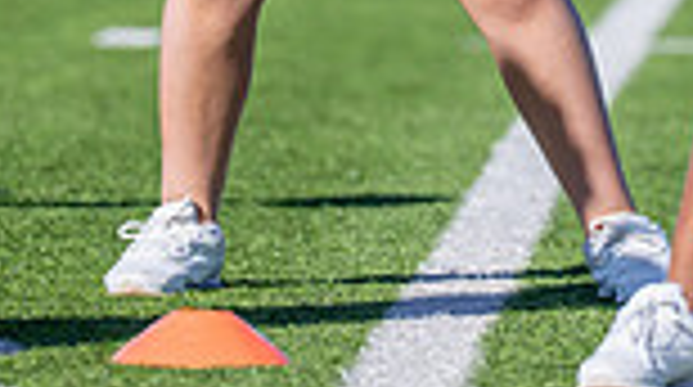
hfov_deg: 3.4
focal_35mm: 640
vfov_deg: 1.9
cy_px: -435
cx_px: 518
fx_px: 11740
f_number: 2.8
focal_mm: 152
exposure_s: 1/2500
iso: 100
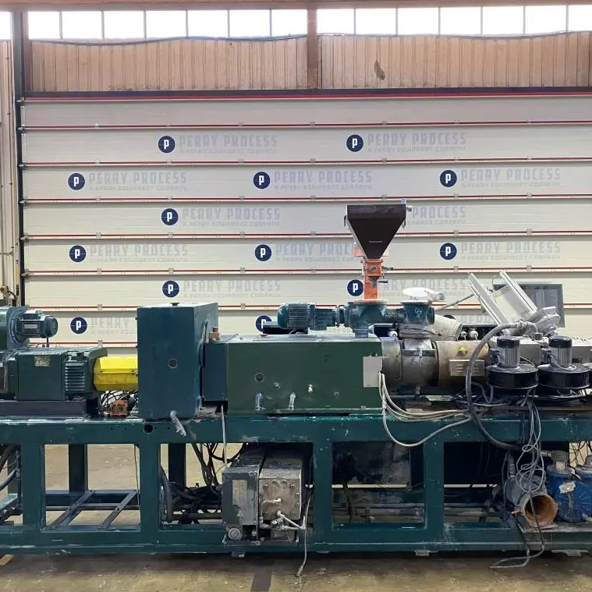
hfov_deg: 52.5
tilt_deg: -3.1
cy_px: 299
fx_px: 600
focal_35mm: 31
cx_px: 322
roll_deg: +0.6
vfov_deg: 52.5
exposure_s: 1/60
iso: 320
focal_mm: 4.25
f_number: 1.8
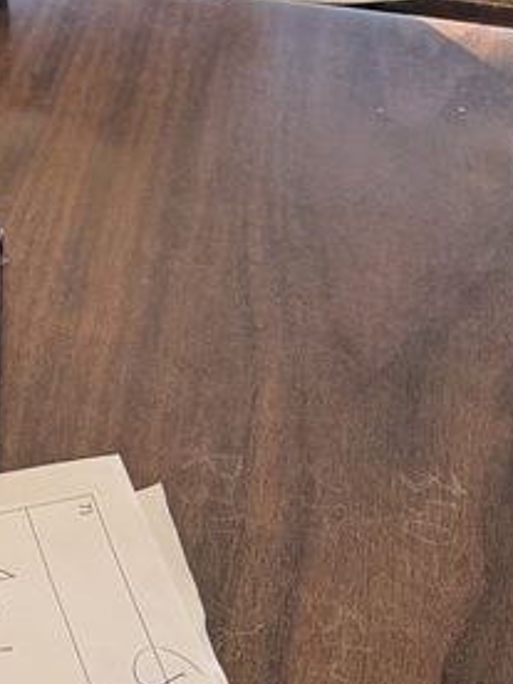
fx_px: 1759
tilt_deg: -29.1
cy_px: -131
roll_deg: +6.3
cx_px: -344
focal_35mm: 89
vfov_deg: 20.6
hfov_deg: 14.9
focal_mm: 6.76
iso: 64
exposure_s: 1/227
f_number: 1.78
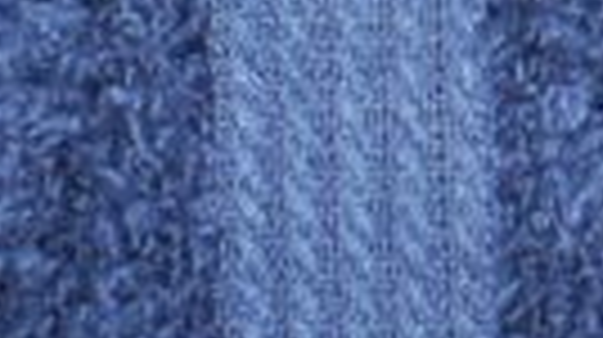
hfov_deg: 9.0
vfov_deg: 5.0
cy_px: -690
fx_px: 3689
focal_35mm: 231
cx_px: 1004
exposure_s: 1/30
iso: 100
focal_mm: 6.1
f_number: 2.8
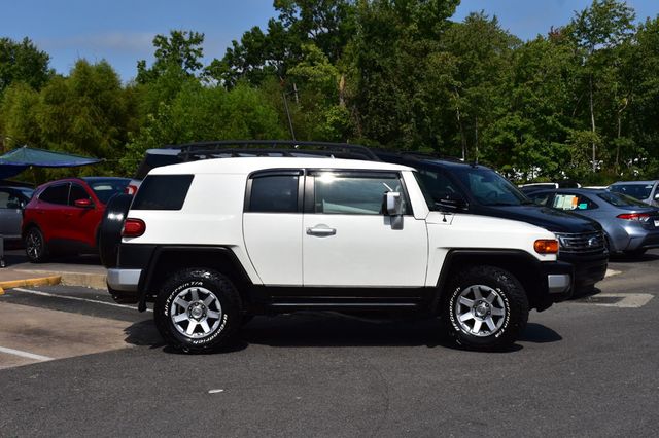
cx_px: 330
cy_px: 219
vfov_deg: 28.0
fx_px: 878
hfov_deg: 41.1
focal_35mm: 48
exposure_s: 1/640
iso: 200
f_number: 11
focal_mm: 32
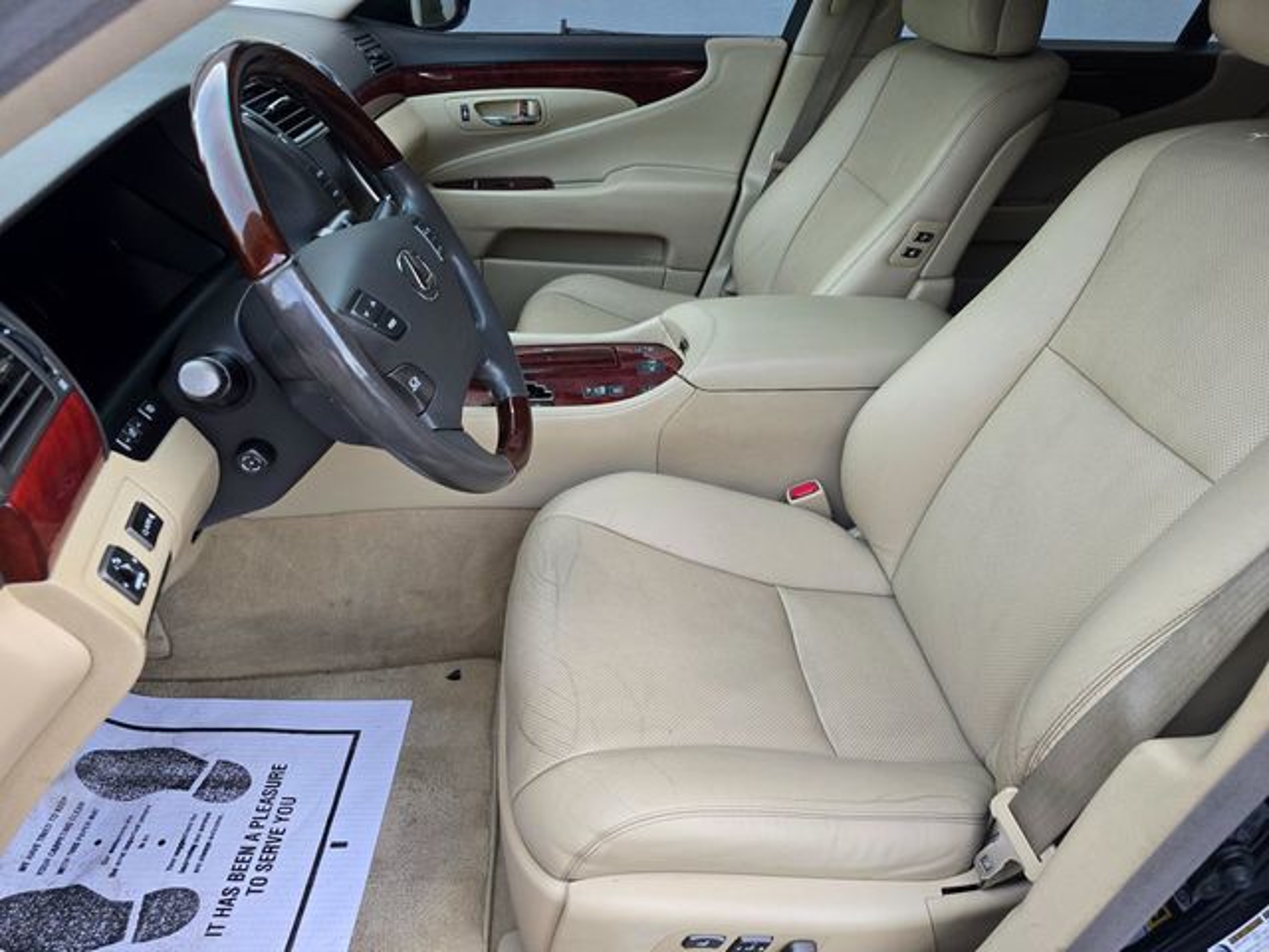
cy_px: 476
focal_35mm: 23
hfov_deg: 73.9
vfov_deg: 58.9
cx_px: 634
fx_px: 843
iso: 250
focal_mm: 6.3
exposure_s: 1/120
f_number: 1.7
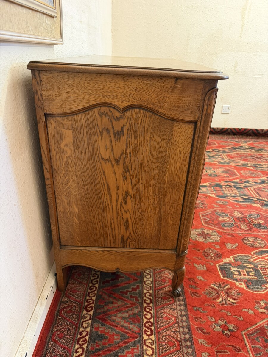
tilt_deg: -25.8
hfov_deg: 56.8
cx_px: 134
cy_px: 178
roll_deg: -2.8
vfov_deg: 71.6
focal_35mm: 24
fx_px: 248
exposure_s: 1/50
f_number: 1.78
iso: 400
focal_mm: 6.76
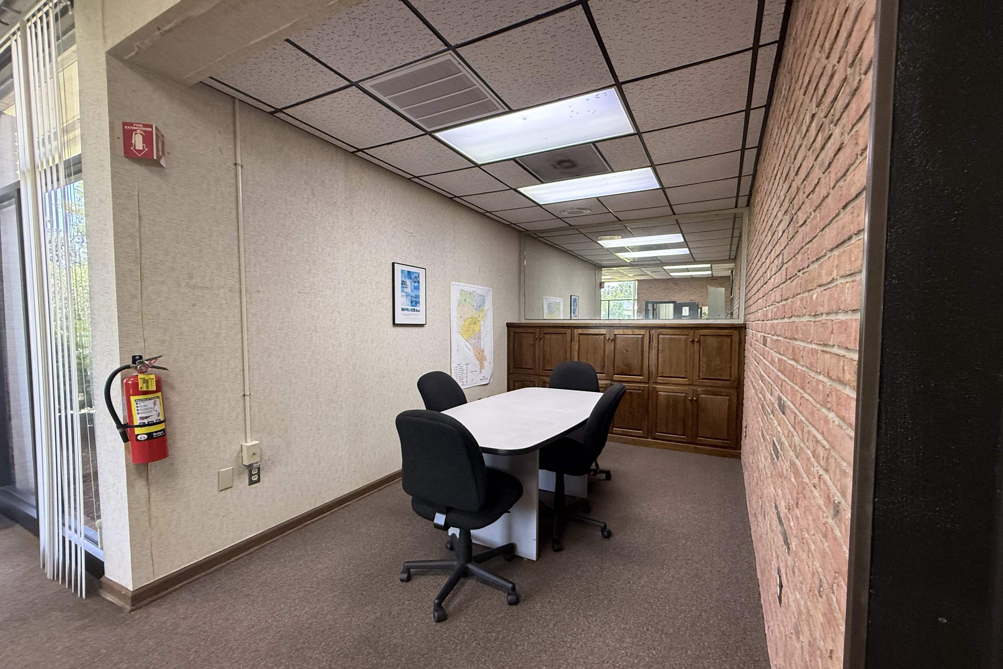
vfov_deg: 77.3
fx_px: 418
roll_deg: +0.0
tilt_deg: -3.1
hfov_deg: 100.4
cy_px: 349
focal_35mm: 15
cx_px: 515
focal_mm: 2.22
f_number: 2.2
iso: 320
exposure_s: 1/120
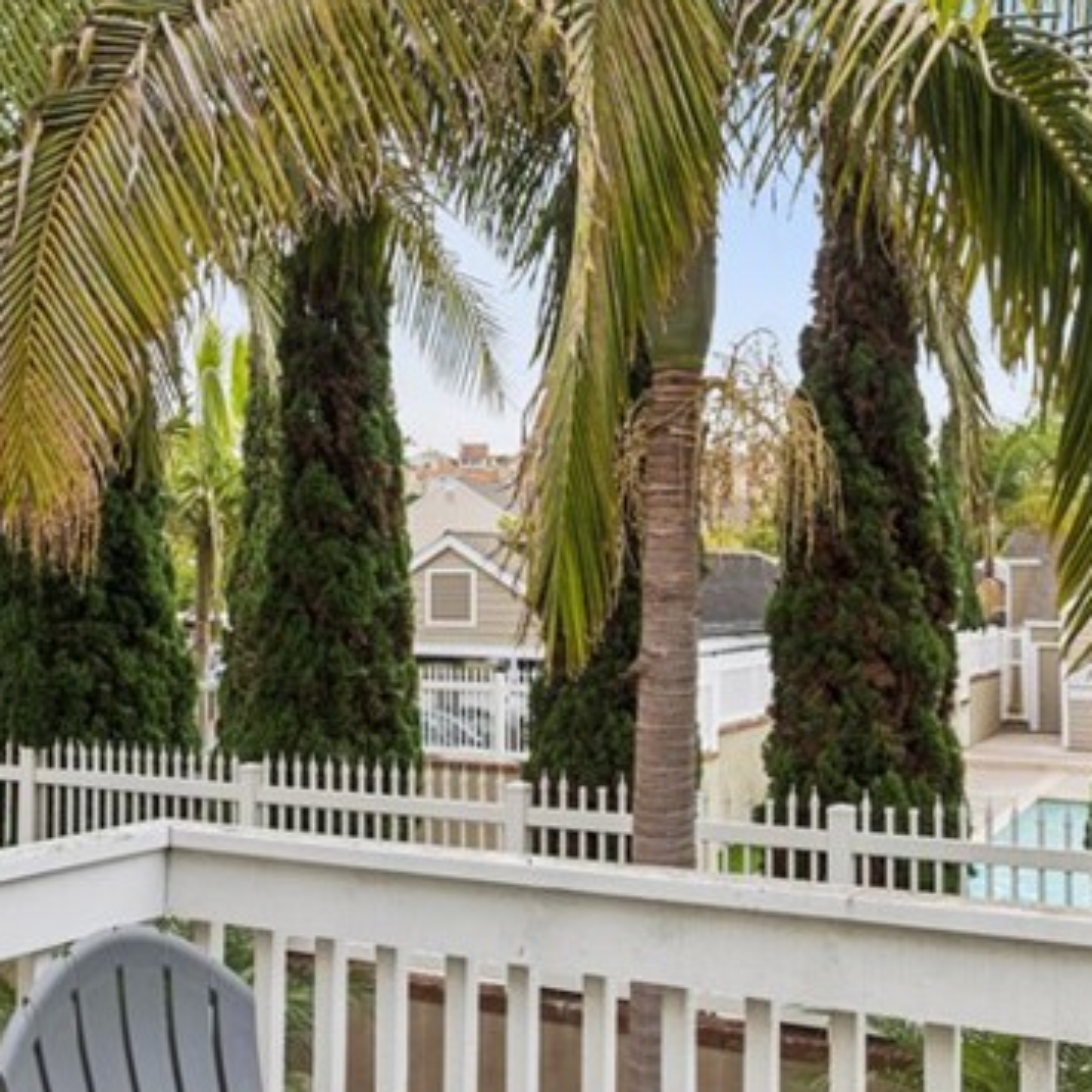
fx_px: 1392
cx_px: 471
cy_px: 607
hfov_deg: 42.7
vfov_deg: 42.8
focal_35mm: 39
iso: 160
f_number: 8
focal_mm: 16
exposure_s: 1/160
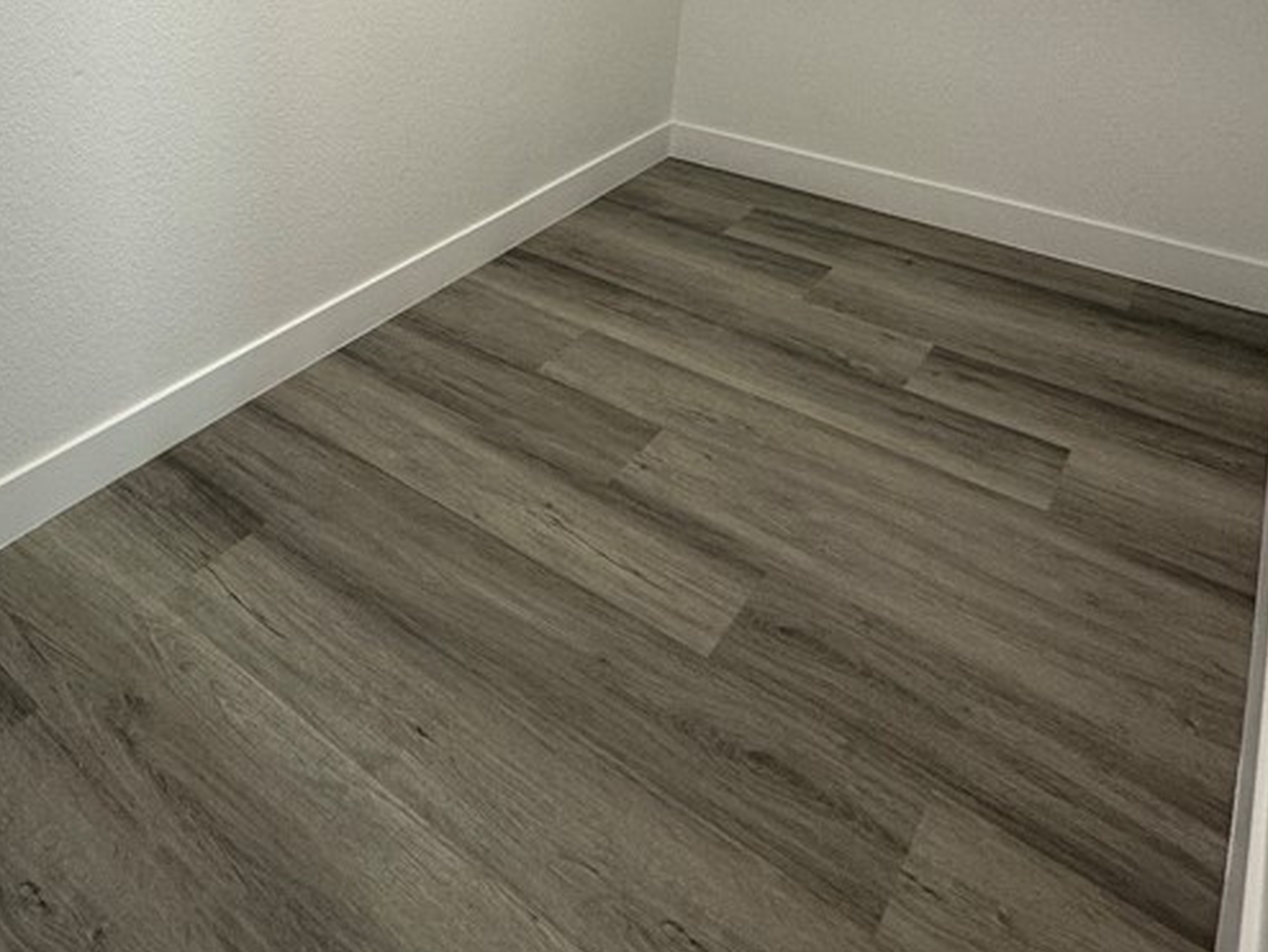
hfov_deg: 58.5
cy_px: 62
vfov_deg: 43.3
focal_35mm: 29
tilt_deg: -16.1
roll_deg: +0.4
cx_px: 318
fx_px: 1063
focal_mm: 2.22
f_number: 2.2
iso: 125
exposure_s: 1/120
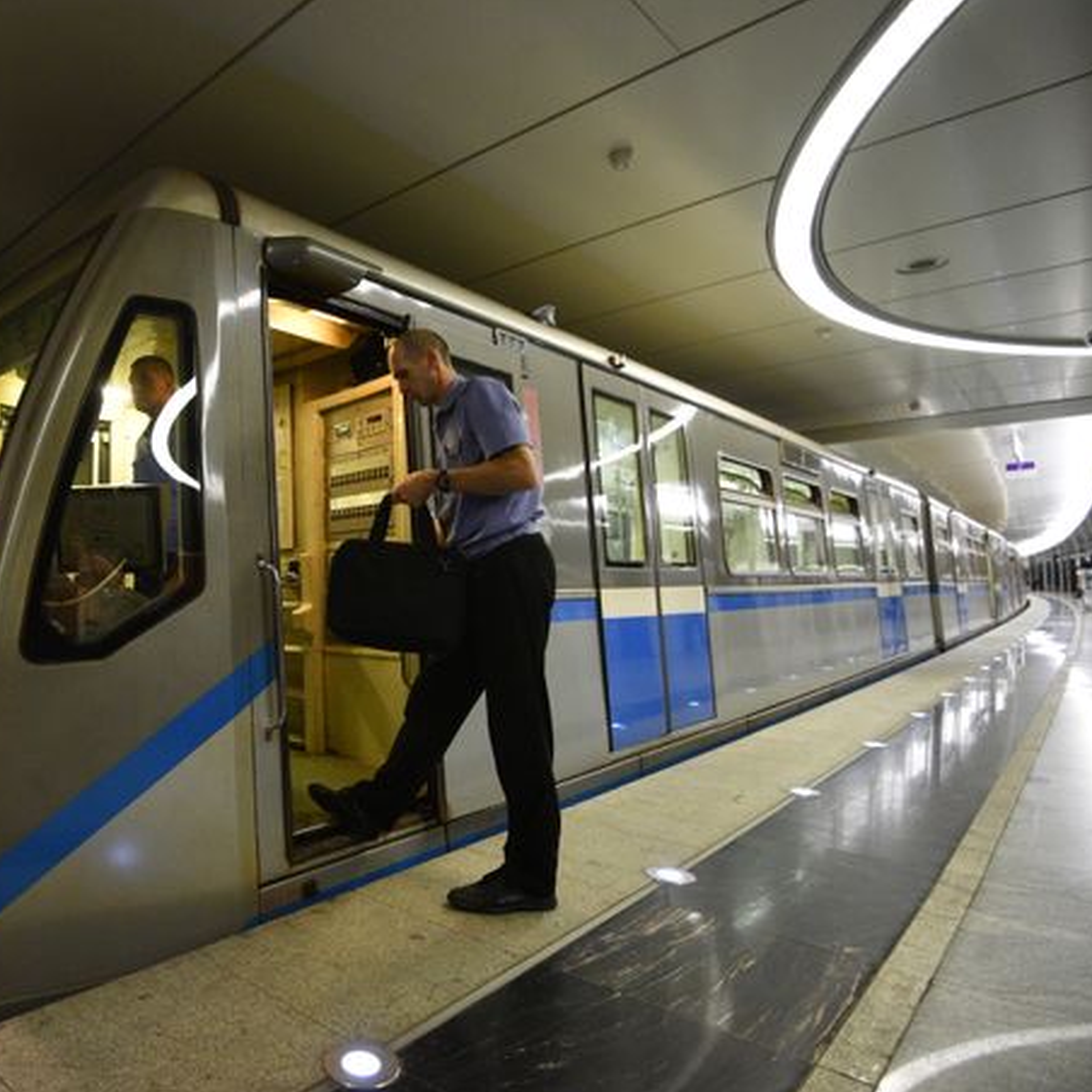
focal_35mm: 21
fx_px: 749
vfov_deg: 72.1
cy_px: 541
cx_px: 266
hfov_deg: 67.3
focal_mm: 16
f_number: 4
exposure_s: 1/125
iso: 4000
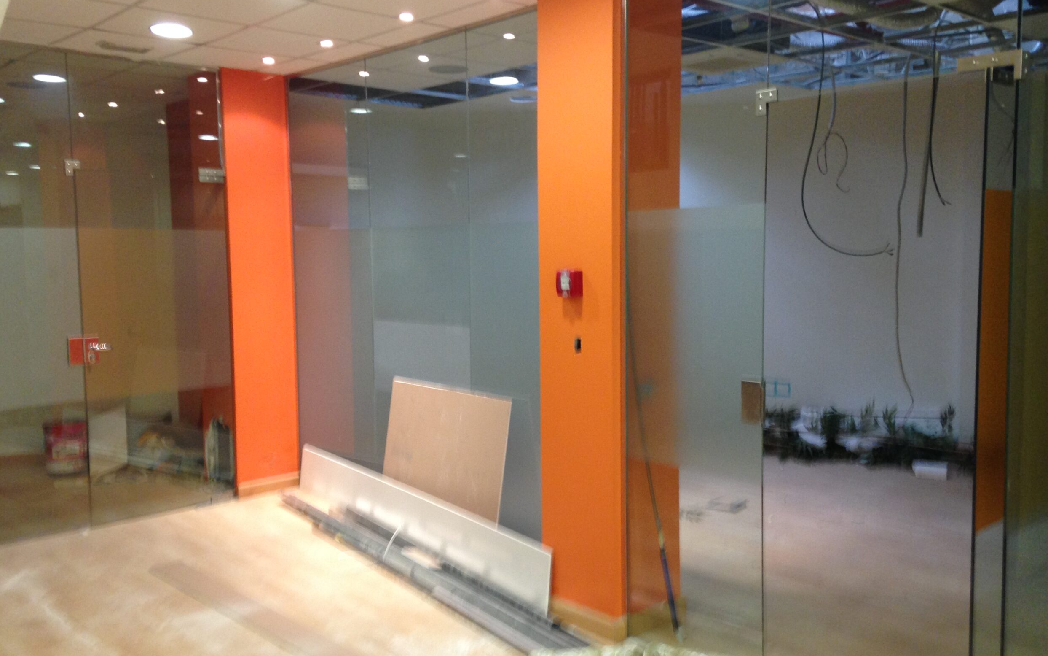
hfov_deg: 54.0
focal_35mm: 36
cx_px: 519
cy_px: 333
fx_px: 1028
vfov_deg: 35.3
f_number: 2.4
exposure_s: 1/20
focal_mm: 4.12
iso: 160
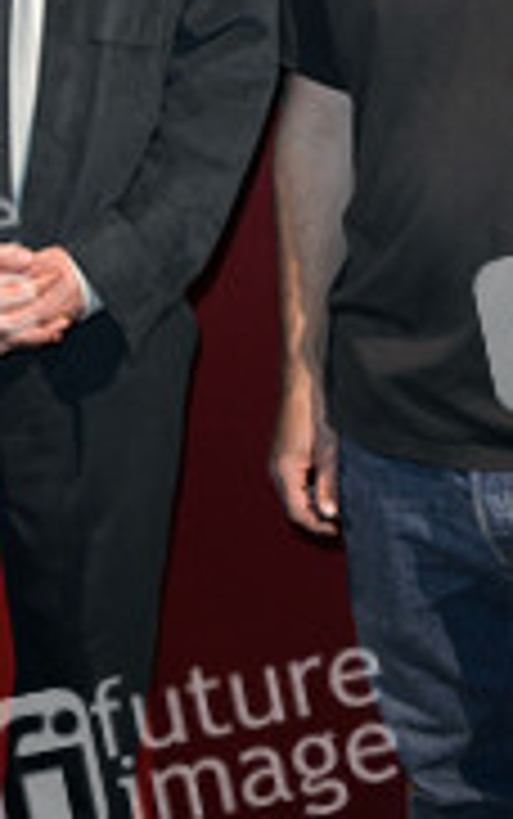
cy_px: 81
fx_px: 1452
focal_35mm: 65
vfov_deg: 30.1
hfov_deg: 20.0
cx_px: 297
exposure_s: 1/250
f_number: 2.8
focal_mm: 29
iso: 2000
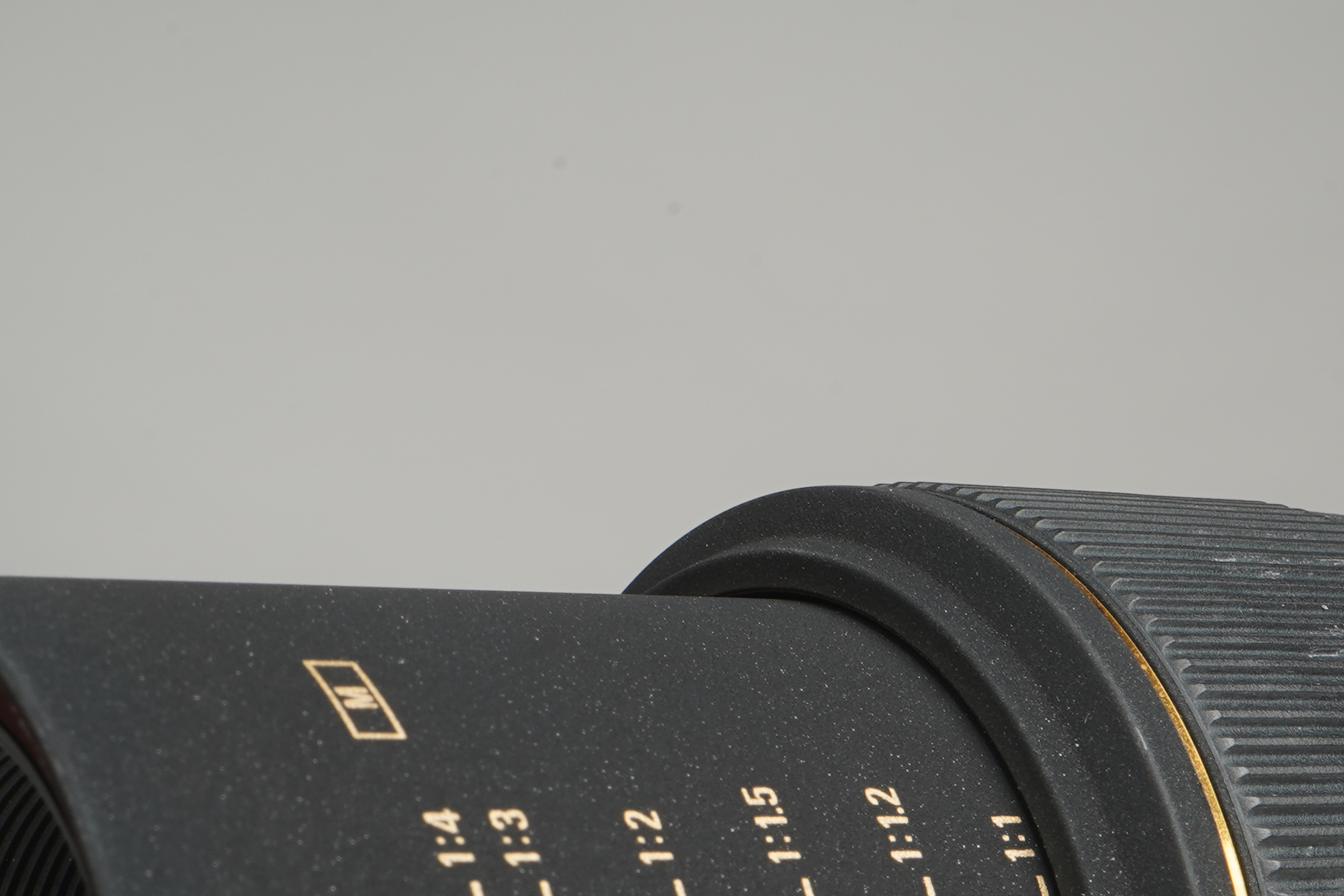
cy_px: 1049
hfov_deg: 18.5
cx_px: 926
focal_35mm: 110
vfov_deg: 12.2
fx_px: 4106
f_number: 20
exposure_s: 1/160
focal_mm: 44
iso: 200
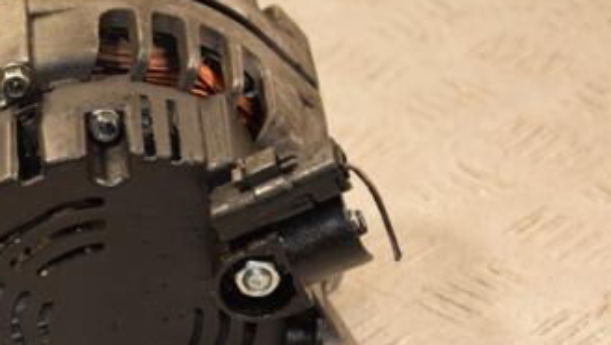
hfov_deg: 12.0
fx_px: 2886
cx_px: 60
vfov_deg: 6.8
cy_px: 201
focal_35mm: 178
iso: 800
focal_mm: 62
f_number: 5.3
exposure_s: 1/125
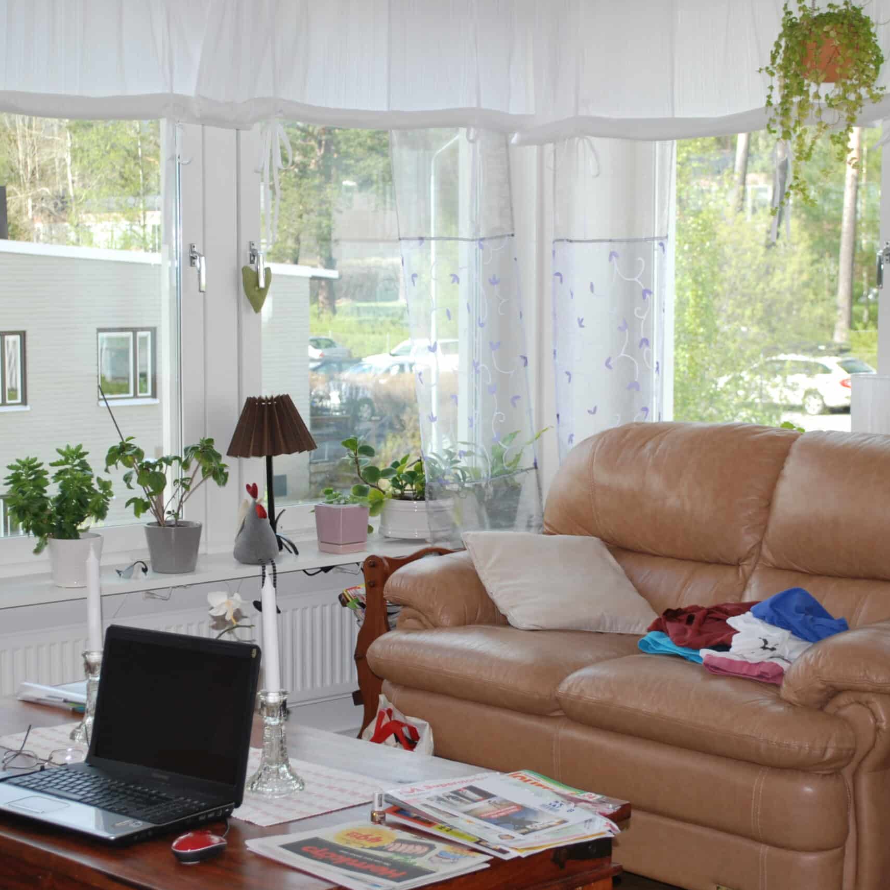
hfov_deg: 25.0
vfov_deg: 25.0
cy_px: 447
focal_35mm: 69
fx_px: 2007
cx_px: 434
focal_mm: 36
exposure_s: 1/125
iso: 180
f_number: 5.3
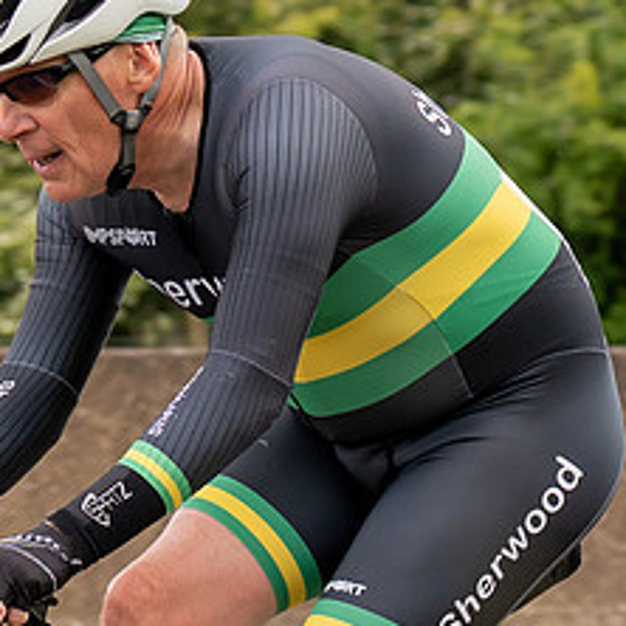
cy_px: 309
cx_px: -117
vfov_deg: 4.2
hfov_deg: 4.2
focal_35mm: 418
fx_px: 8552
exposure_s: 1/1000
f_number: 4
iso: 160
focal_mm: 70
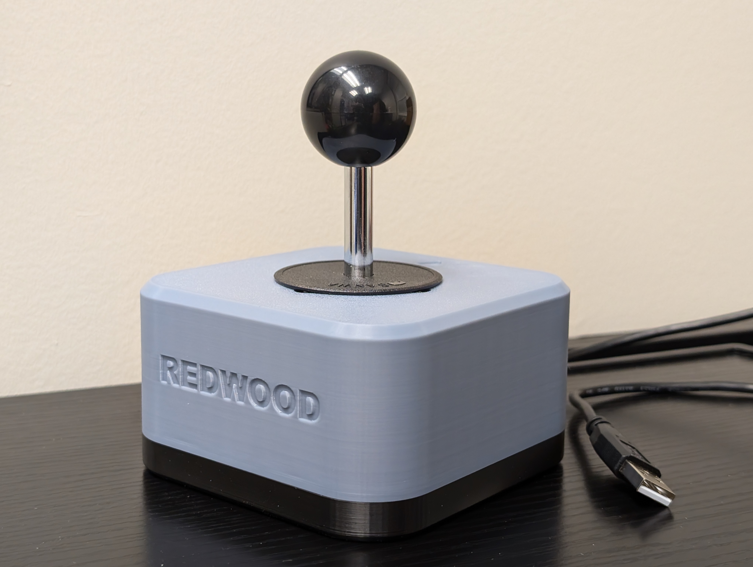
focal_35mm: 49
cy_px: 284
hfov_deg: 38.9
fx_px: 1067
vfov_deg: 29.7
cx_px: 376
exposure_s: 1/60
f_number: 1.68
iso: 400
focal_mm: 6.9
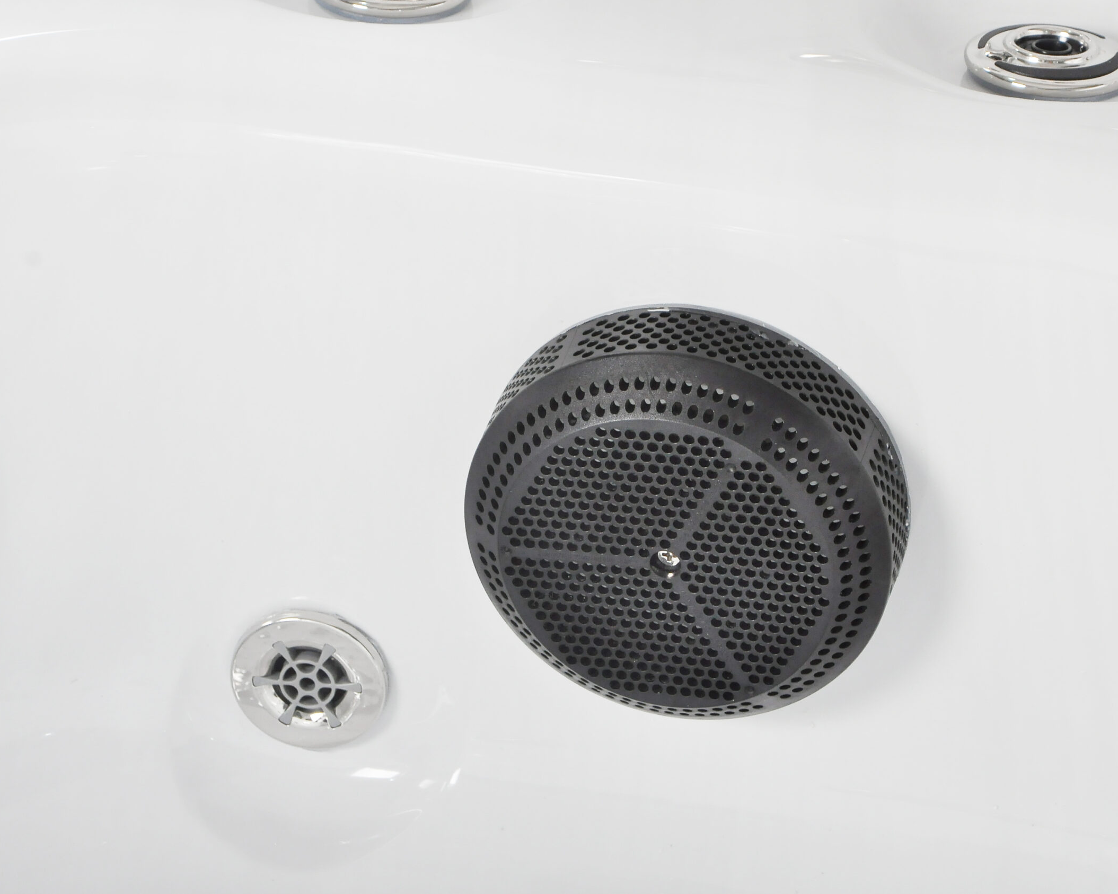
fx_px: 5195
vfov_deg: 9.8
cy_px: 445
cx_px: 586
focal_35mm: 157
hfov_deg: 12.3
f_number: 11
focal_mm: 92
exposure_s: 1/125
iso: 800
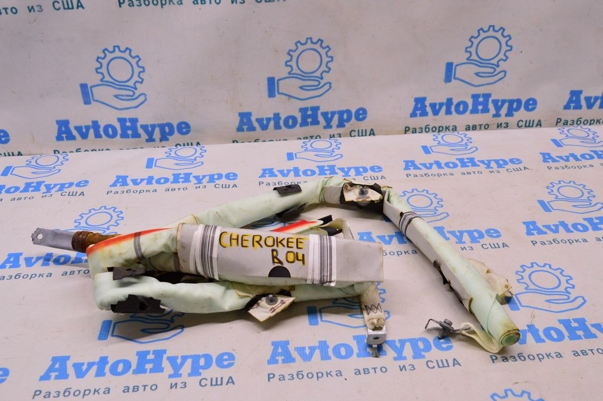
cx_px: 302
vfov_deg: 36.8
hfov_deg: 53.2
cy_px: 200
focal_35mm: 36
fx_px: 603
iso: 1600
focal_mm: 24
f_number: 8
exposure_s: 1/125
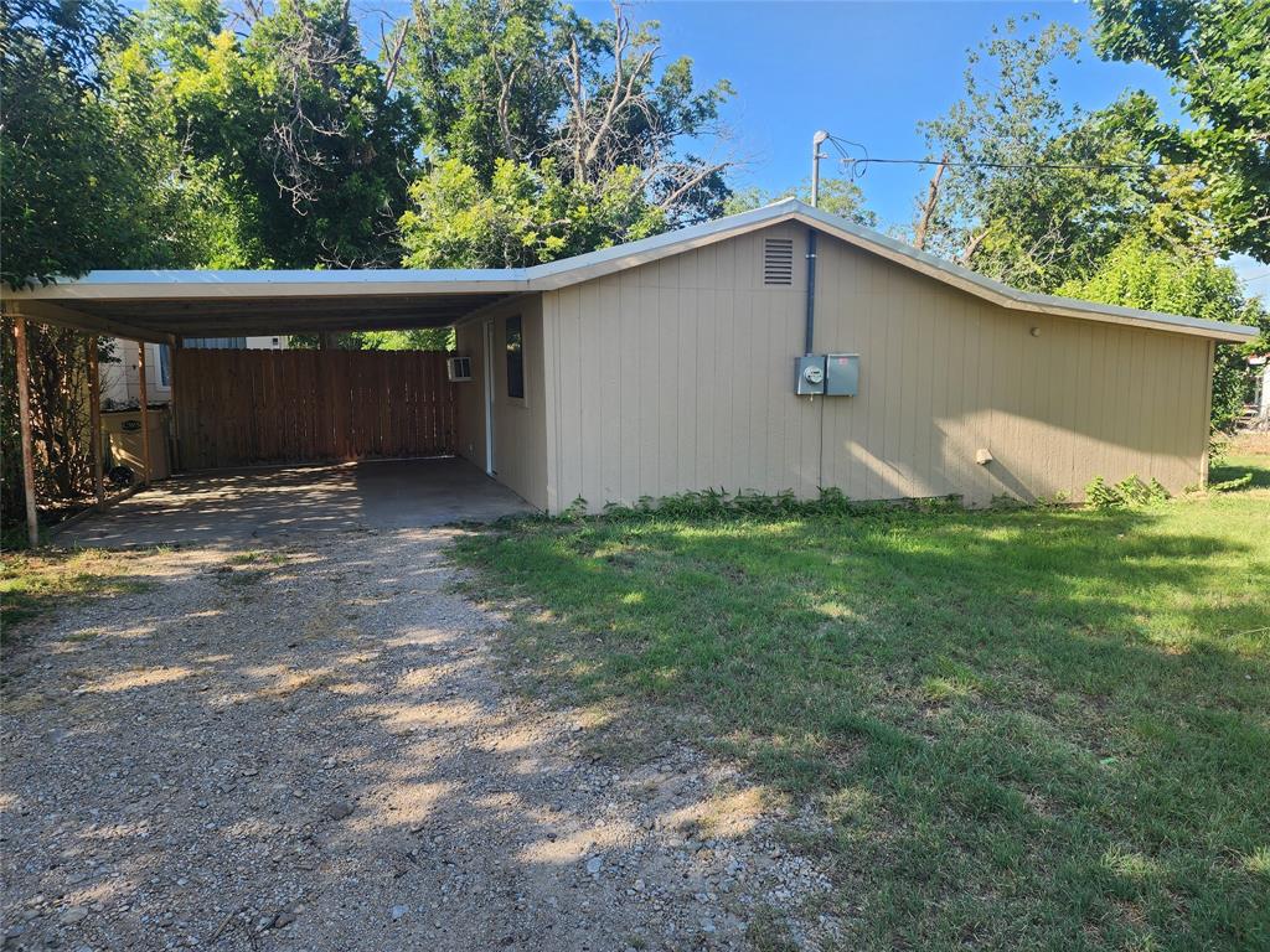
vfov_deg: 58.9
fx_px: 844
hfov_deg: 73.9
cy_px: 476
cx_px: 635
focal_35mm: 23
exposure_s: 1/262
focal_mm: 6.4
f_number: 1.8
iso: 12
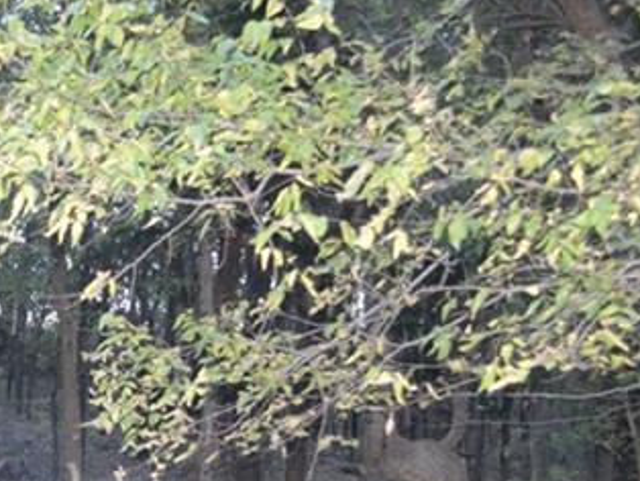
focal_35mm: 94
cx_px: -204
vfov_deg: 15.5
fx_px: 1739
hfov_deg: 19.2
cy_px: 481
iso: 2000
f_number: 3.8
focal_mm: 20
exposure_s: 1/60
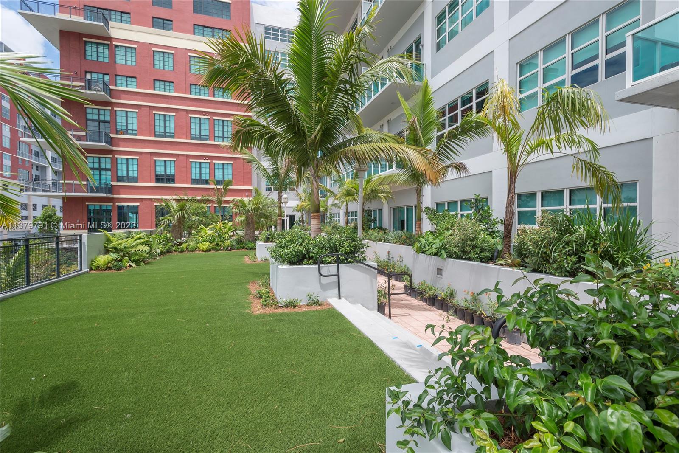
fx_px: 321
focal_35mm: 17
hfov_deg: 93.3
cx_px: 340
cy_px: 226
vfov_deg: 70.5
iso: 100
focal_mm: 17
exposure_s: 1/1600
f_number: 7.1
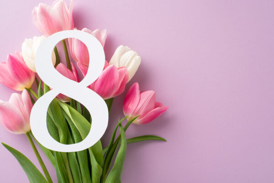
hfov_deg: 39.6
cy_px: 92
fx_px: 381
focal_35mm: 50
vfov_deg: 27.0
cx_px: 137
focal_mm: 50
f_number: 8
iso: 100
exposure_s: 1/125
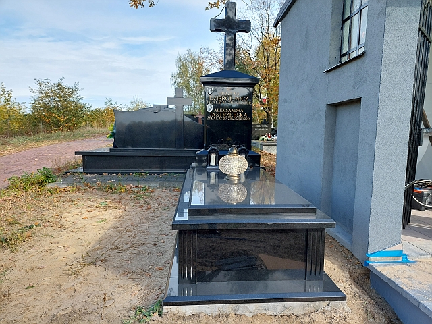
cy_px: 162
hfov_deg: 69.4
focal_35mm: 25
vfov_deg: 54.9
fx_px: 312
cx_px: 216
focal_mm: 5.23
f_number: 1.8
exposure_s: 1/408
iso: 40
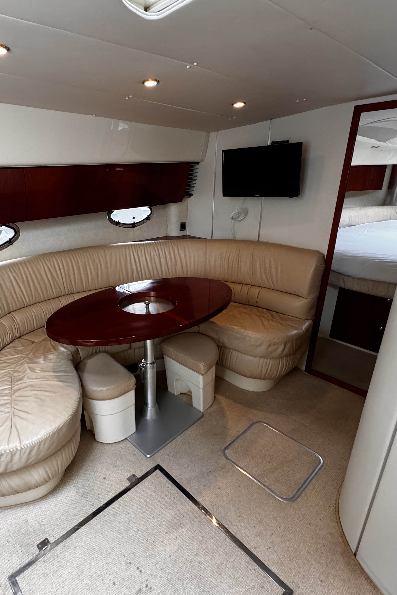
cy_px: 291
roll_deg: +1.8
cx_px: 136
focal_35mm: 20
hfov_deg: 60.6
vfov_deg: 84.0
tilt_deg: -19.5
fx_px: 331
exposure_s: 1/99
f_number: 2.2
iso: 320
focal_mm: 2.22
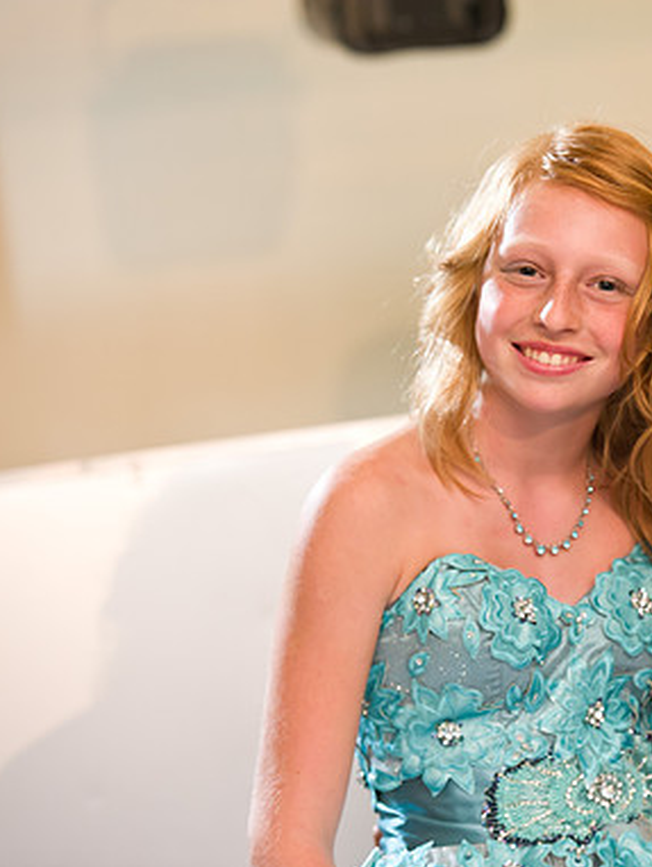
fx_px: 4465
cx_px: 595
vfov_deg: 11.1
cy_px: 431
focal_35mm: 178
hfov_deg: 8.3
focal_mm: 122
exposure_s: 1/125
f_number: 3.2
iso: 1600
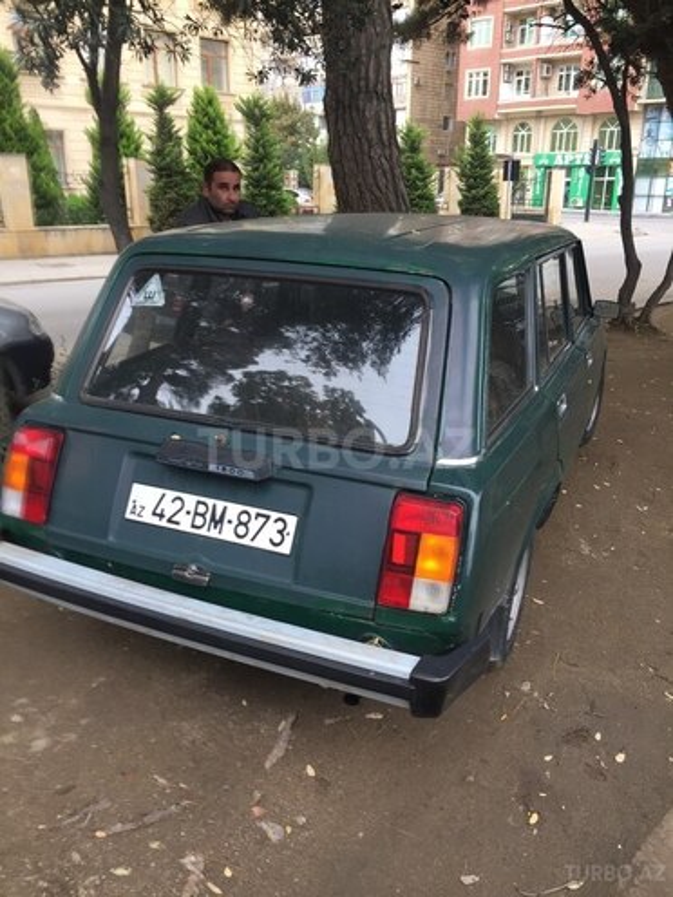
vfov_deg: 61.7
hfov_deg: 48.2
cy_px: 448
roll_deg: -1.1
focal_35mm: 29
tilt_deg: -19.8
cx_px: 336
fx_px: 752
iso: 32
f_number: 2.2
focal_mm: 4.15
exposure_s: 1/50
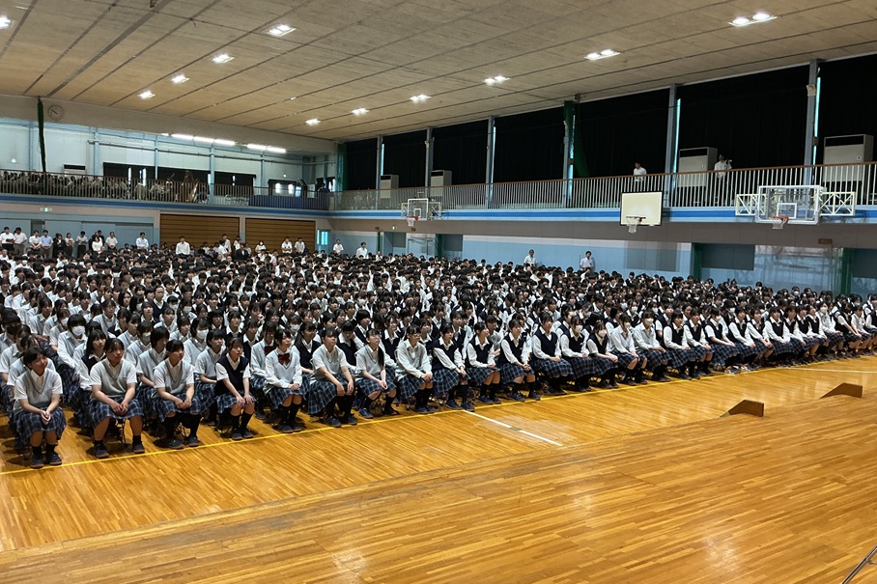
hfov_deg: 60.3
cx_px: 443
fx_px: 755
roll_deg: -1.9
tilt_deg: -4.6
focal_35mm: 31
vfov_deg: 42.3
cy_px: 274
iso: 100
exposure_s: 1/50
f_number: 1.8
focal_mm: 3
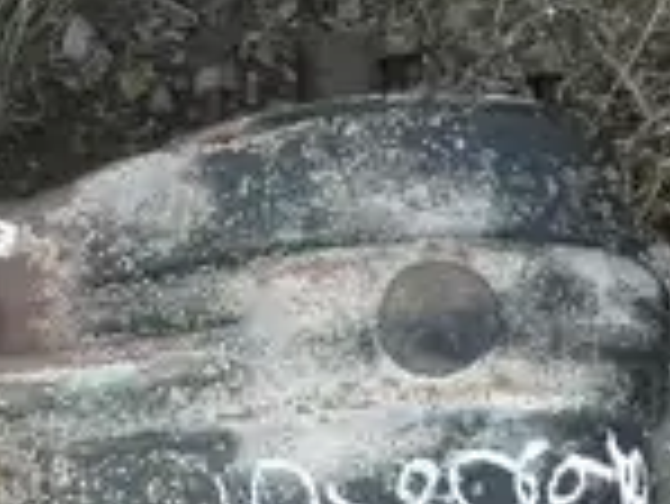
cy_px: 522
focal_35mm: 94
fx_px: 1821
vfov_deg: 15.4
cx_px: -153
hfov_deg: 19.5
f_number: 3.2
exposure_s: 1/160
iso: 64
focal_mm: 6.1
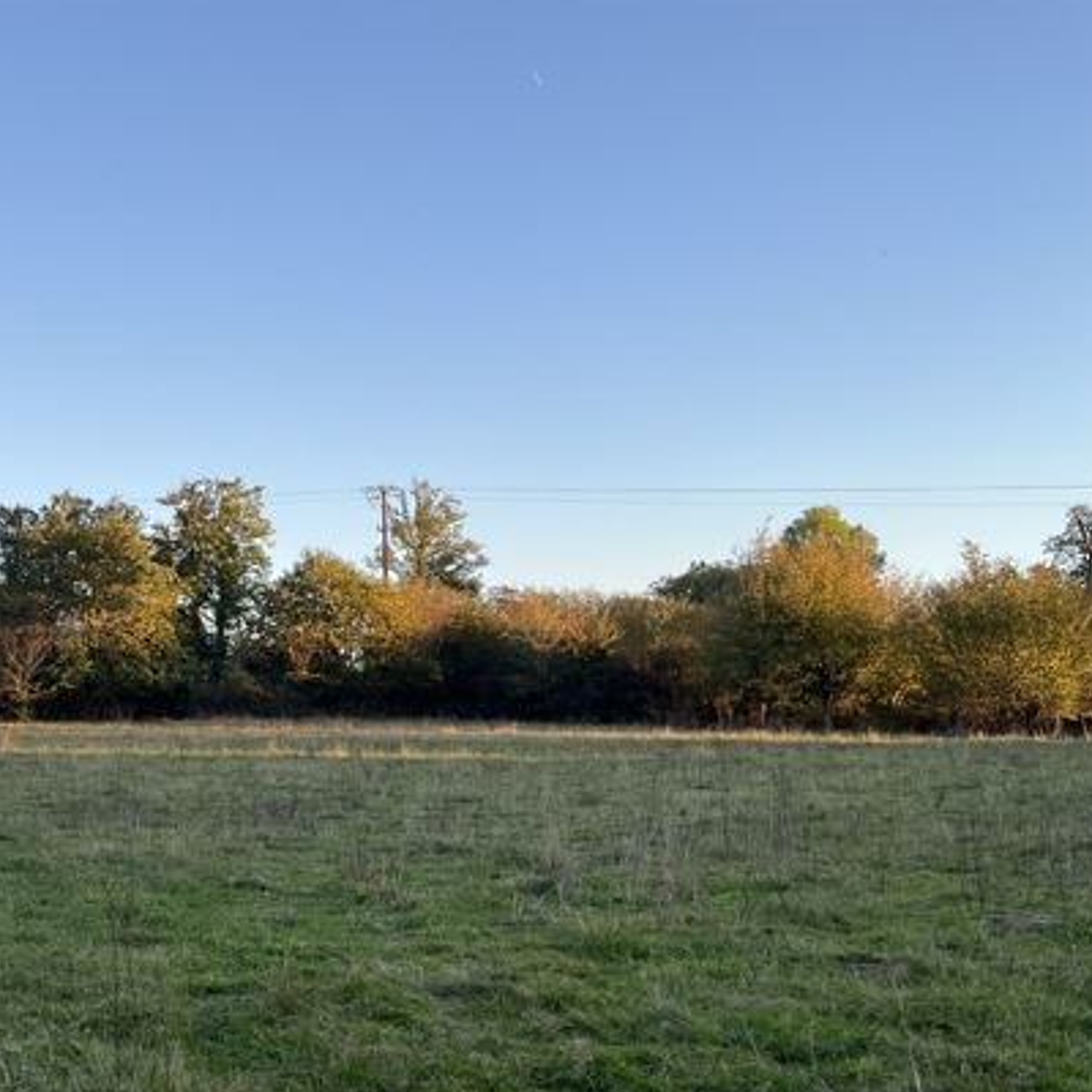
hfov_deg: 34.8
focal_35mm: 46
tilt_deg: +2.4
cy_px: 715
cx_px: 123
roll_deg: +0.7
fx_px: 1642
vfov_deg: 36.5
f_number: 1.6
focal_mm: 5.1
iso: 50
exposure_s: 1/631
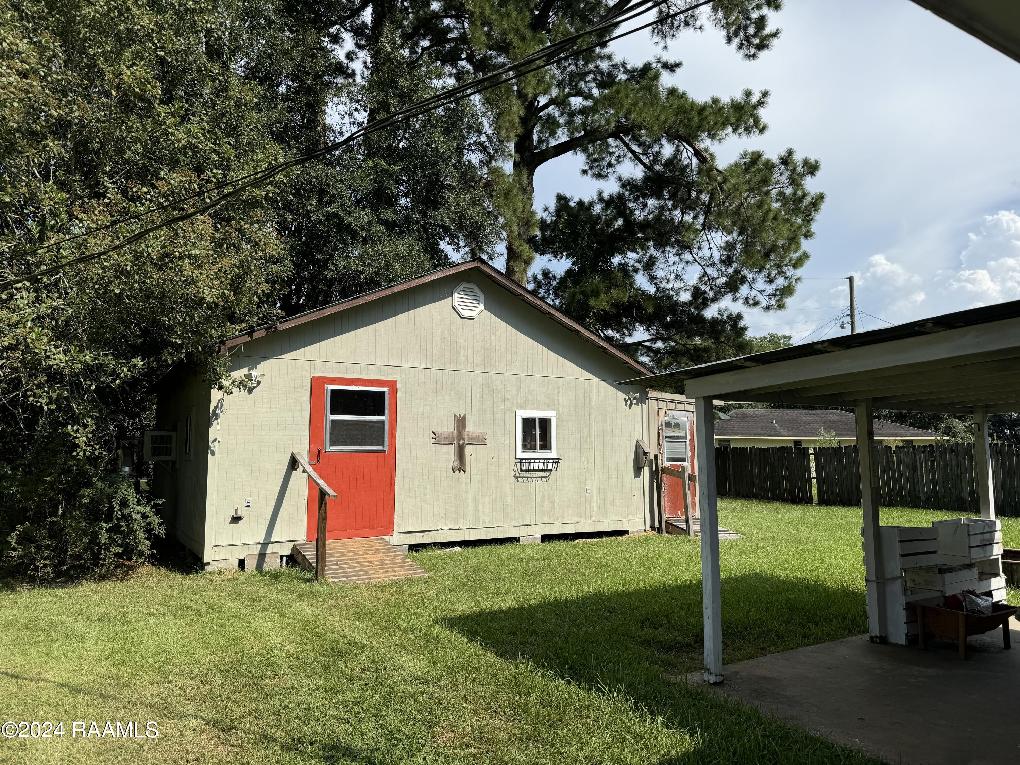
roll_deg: +0.2
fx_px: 707
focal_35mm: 24
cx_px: 510
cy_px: 382
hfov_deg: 71.6
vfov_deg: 56.8
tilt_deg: +7.4
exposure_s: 1/5348
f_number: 1.78
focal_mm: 6.76
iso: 80
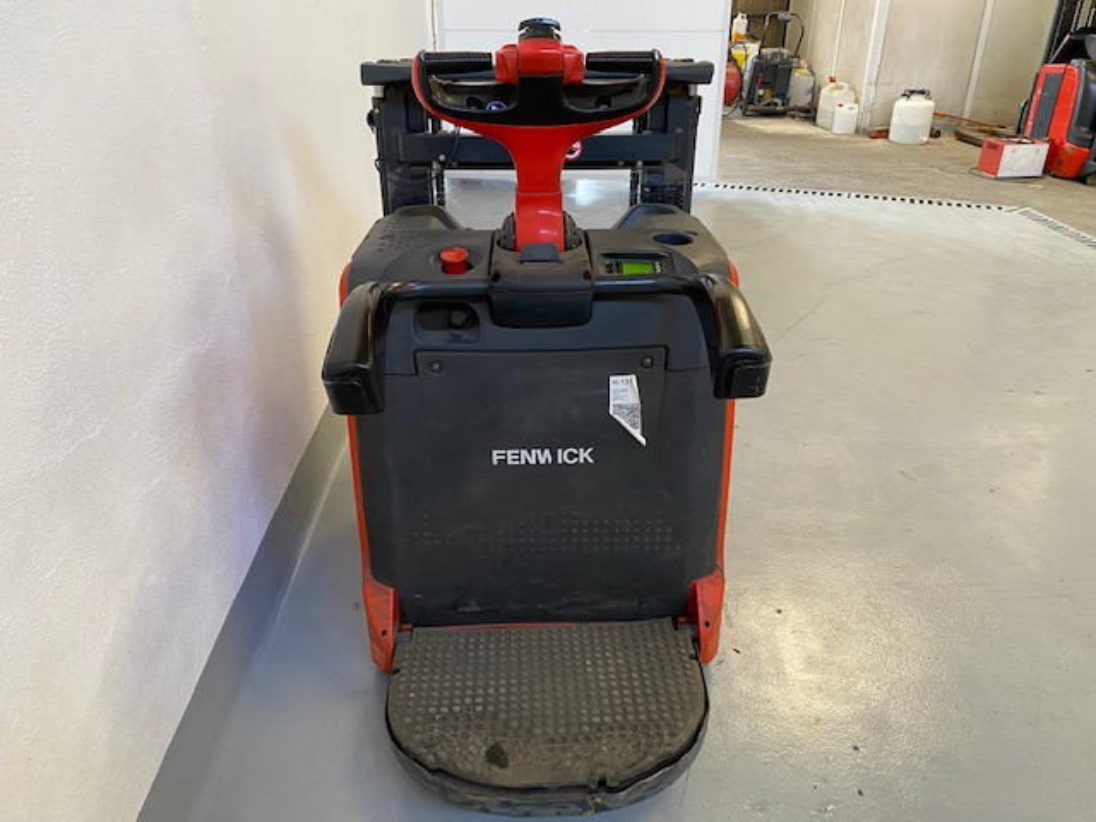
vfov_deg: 53.1
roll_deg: -1.1
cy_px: 411
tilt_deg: -26.7
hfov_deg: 67.3
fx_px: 823
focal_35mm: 26
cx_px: 548
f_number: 1.8
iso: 125
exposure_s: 1/67
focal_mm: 4.25
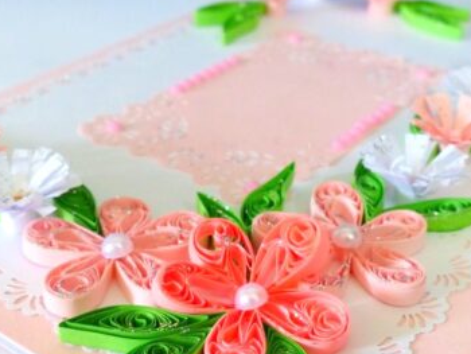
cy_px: 174
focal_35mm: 60
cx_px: 260
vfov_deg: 24.4
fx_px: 817
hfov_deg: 32.1
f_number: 2.8
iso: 400
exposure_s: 1/50
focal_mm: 6.3
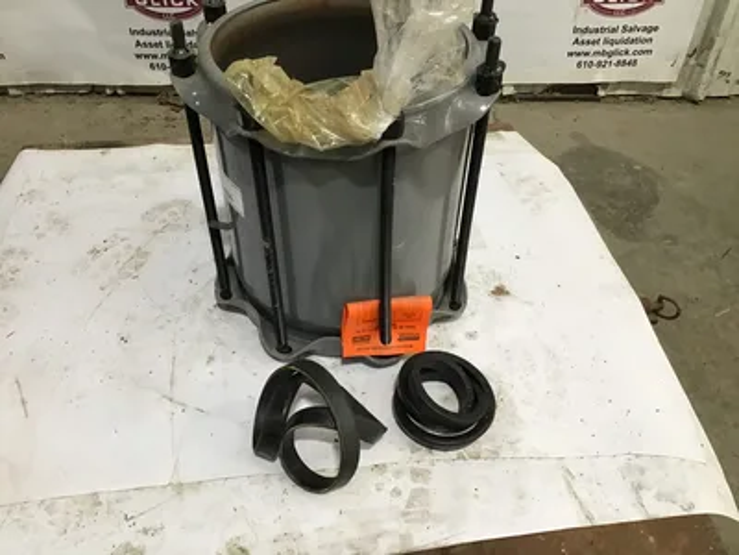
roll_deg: -3.0
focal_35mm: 31
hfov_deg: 58.4
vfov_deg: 45.4
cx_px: 370
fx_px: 662
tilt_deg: -44.6
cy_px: 278
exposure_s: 1/33
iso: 100
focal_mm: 3.3
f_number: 2.4
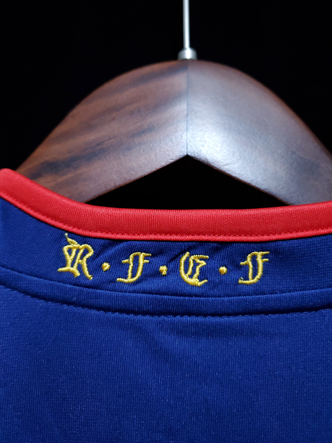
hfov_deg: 53.1
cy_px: 222
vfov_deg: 67.3
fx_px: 332
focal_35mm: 26
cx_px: 166
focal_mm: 4.3
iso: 250
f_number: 1.5
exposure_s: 1/30
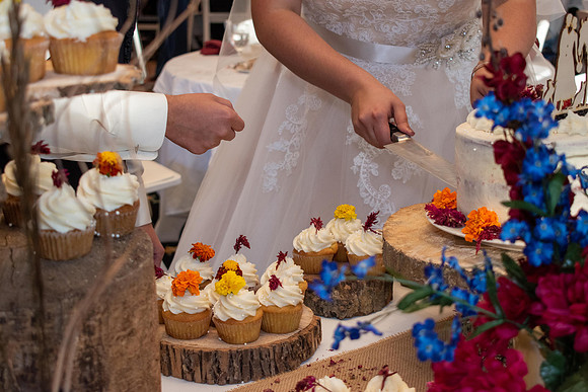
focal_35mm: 68
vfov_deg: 20.2
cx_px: 294
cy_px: 196
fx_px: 1103
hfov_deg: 29.9
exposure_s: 1/60
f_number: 5
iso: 1000
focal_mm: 45
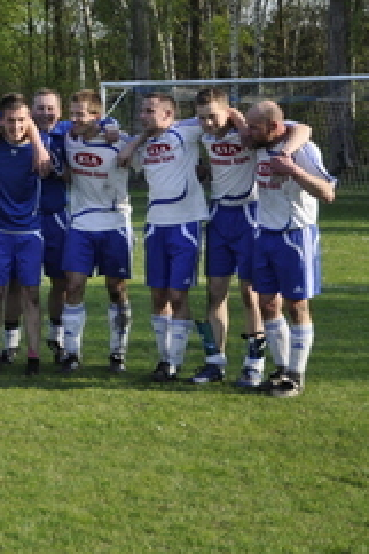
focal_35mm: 99
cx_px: -193
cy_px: 217
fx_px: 1524
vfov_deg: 20.6
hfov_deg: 13.0
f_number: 4.5
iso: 400
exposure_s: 1/1000
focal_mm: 32
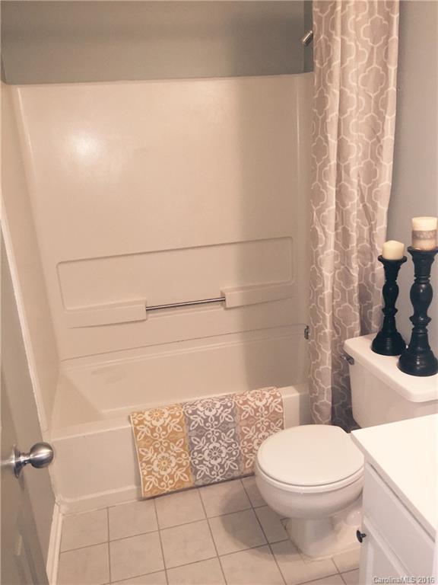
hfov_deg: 48.2
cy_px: 292
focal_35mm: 29
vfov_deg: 61.7
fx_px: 489
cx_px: 219
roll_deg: +3.6
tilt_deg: -16.8
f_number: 2.2
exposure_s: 1/30
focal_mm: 4.15
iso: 80
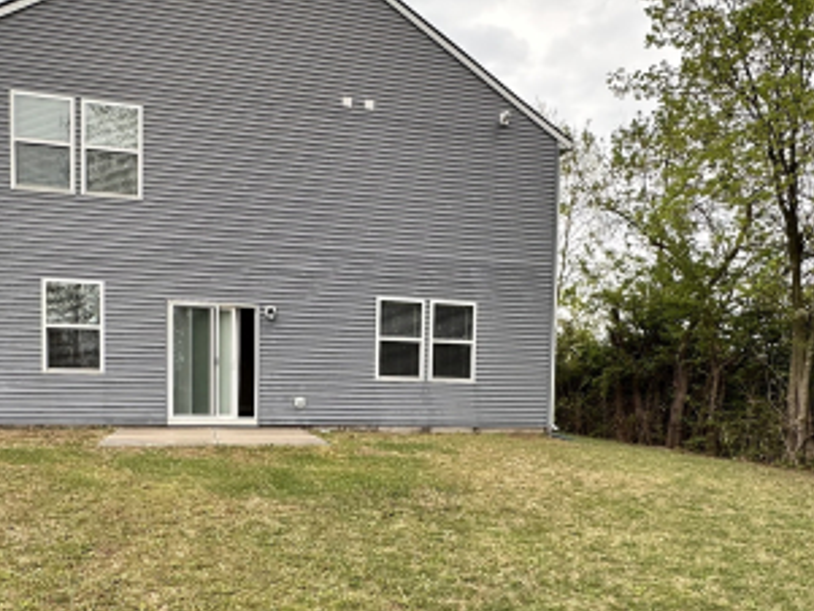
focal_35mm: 31
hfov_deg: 58.3
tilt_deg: -2.0
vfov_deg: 44.5
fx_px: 729
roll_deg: -1.2
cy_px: 427
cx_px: 396
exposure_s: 1/332
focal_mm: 2.22
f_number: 2.2
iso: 40
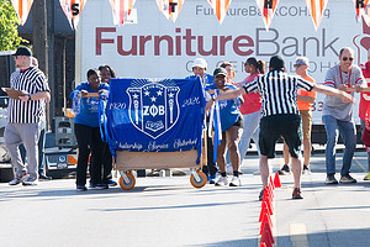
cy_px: 89
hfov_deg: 5.6
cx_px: 302
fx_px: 3751
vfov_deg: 3.8
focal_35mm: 365
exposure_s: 1/200
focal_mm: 145
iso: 200
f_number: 7.1
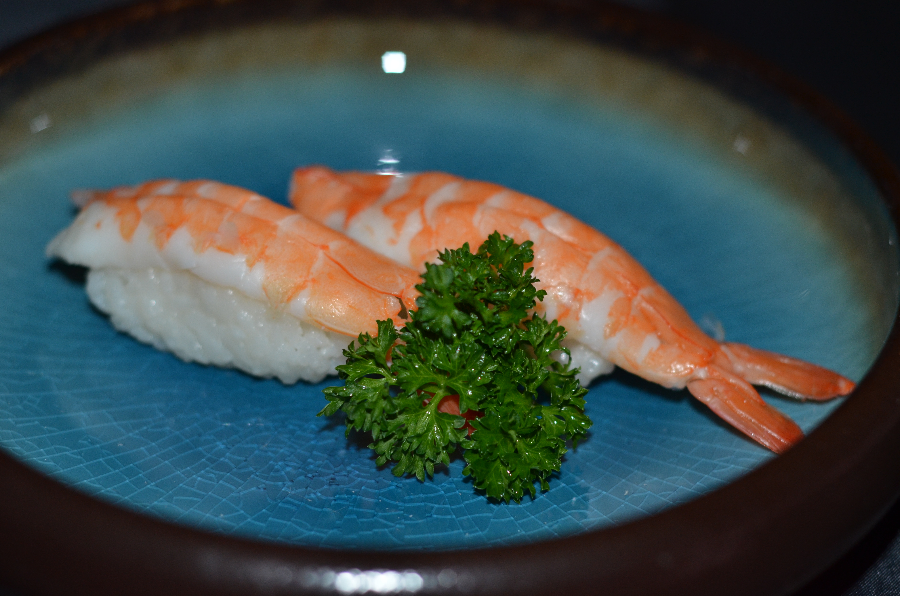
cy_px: 298
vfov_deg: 18.1
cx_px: 450
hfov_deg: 27.0
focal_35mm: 75
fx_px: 1871
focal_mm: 50
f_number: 2.8
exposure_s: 1/60
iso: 640
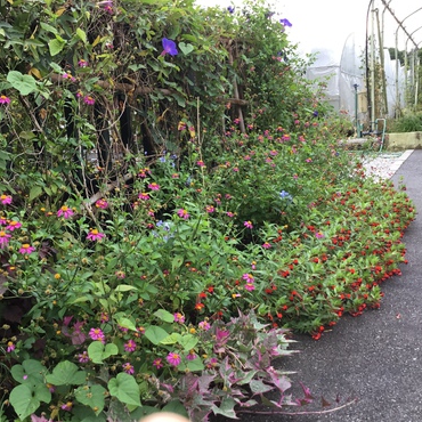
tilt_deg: -10.8
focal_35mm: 37
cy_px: 209
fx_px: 510
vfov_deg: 44.9
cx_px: 190
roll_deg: +3.0
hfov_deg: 44.9
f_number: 2.4
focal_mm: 3.3
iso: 32
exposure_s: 1/120
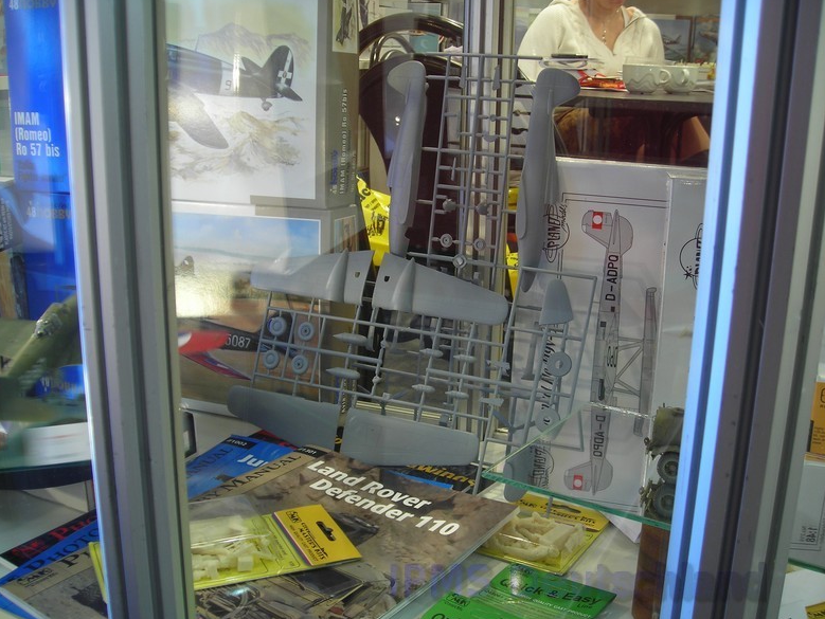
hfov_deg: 47.8
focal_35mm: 39
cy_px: 312
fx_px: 930
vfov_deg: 36.8
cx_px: 402
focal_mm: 6.3
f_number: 3.2
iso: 60
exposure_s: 1/3.9
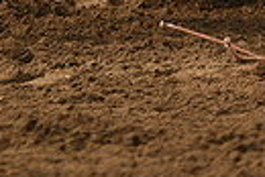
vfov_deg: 2.1
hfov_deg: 3.1
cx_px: 92
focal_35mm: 669
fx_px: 4930
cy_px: -184
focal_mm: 150
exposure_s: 1/4000
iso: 400
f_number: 2.8
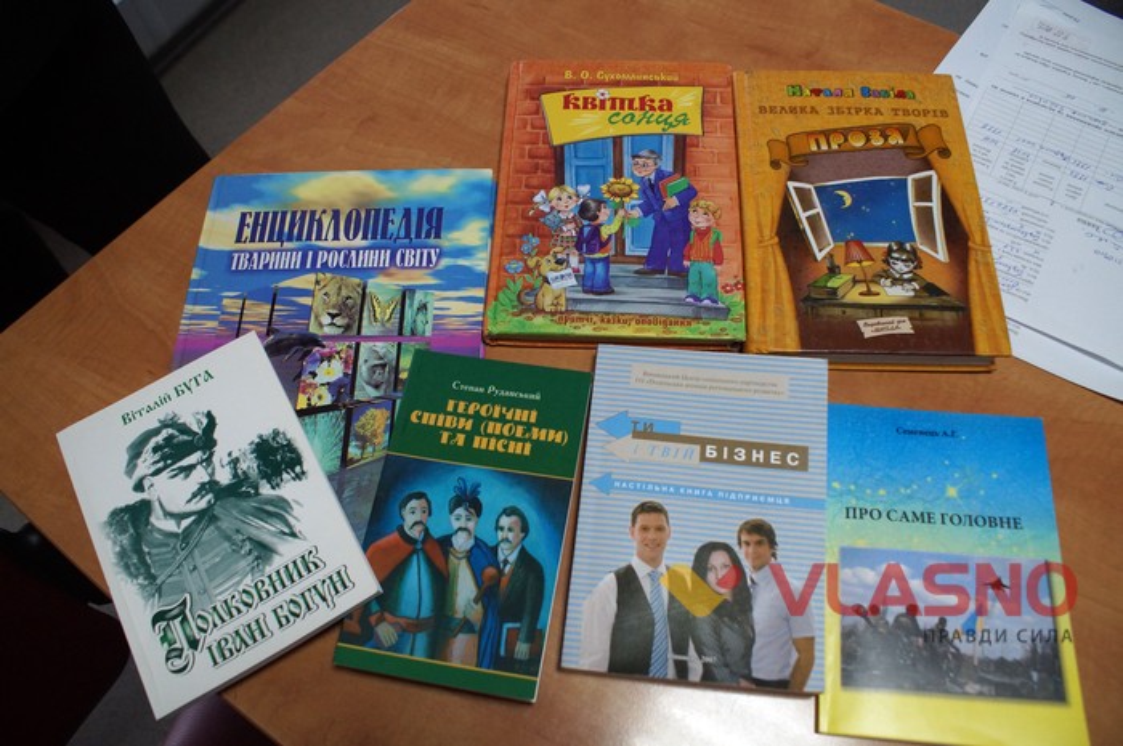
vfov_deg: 43.5
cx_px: 562
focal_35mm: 30
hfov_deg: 62.0
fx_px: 935
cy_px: 373
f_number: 4
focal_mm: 20
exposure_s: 1/160
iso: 1000
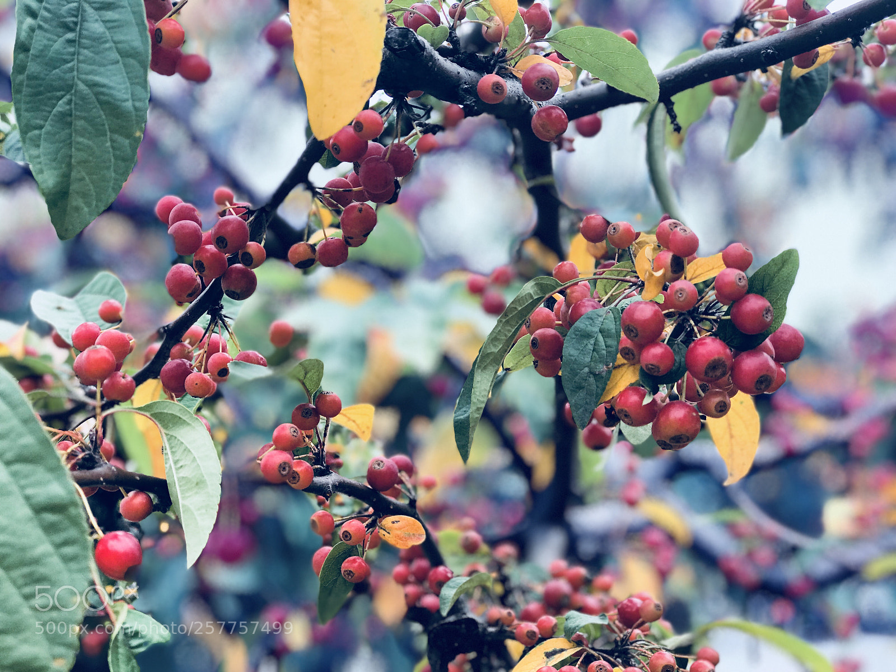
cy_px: 336
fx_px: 1475
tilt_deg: +9.3
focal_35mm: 57
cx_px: 448
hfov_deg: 33.8
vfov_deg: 25.7
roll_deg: +4.8
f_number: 2.8
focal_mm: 6.6
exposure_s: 1/120
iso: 32
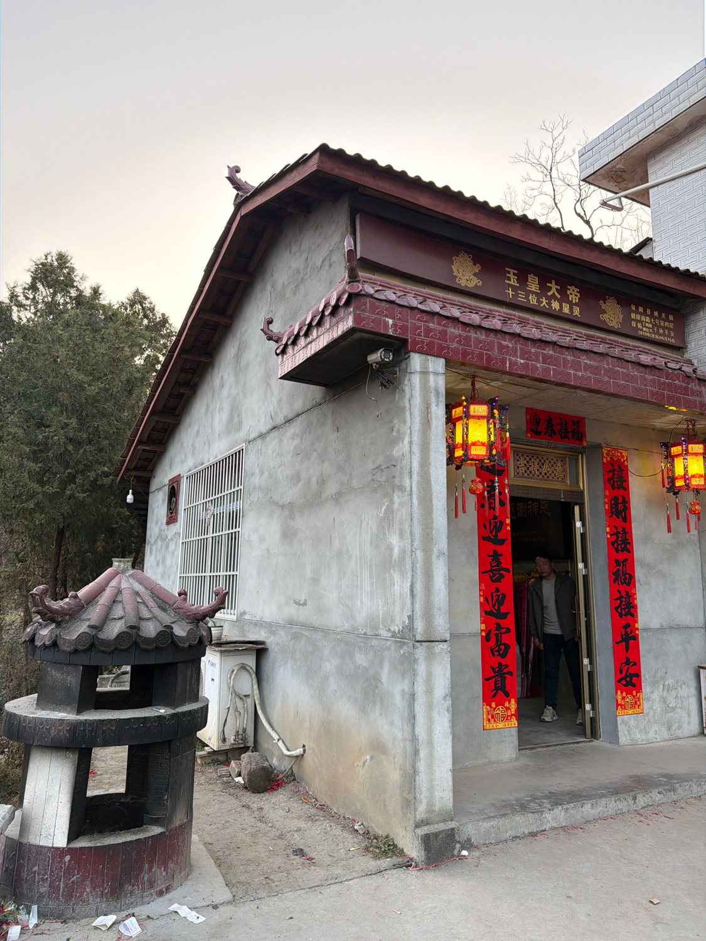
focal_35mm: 24
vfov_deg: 71.6
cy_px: 470
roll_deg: -1.3
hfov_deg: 56.8
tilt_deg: +10.7
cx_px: 353
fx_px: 653
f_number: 1.78
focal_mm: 6.76
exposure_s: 1/121
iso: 64
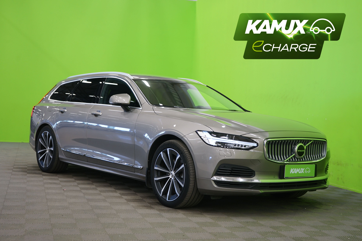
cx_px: 181
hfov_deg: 38.9
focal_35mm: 51
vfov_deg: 26.5
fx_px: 513
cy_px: 120
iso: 400
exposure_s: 1/8
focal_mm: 51
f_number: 4.5
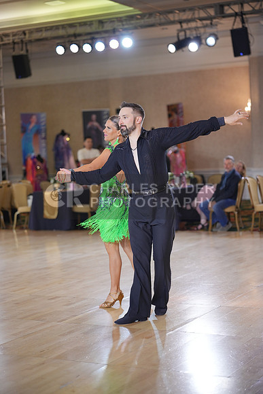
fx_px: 745
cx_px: 132
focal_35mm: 68
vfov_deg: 29.6
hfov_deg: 20.0
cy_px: 197
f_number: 2
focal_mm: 68
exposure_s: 1/500
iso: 800
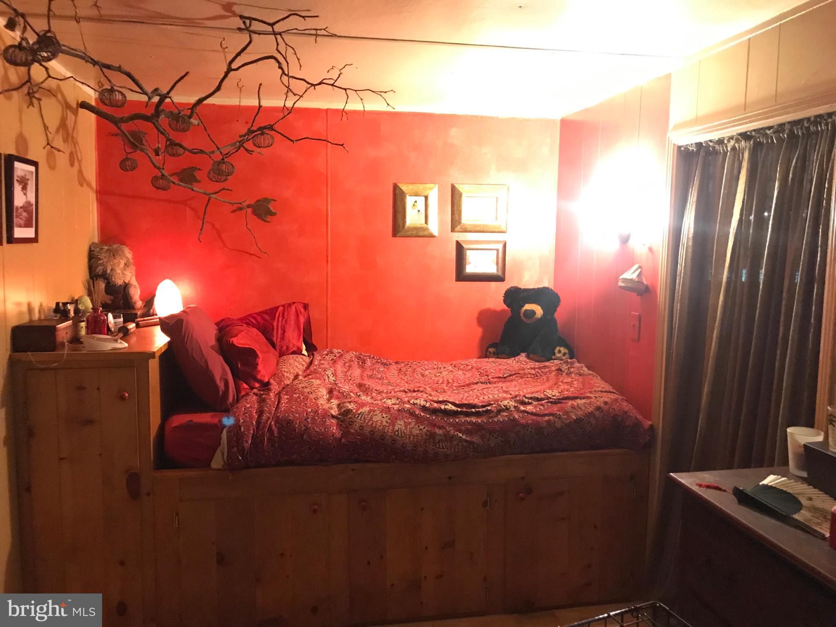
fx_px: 676
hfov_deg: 63.4
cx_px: 418
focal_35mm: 28
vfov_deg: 49.7
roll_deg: +0.4
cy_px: 314
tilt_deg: -4.8
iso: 160
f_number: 1.8
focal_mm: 3.99
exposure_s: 1/4
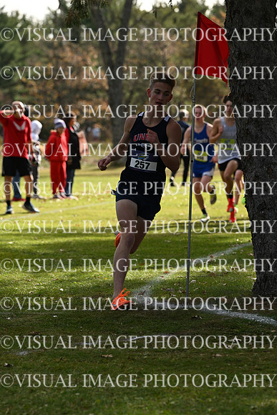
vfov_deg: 12.4
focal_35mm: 165
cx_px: 138
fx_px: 1903
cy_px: 208
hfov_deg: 8.3
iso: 125
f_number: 5.6
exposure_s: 1/400
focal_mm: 165
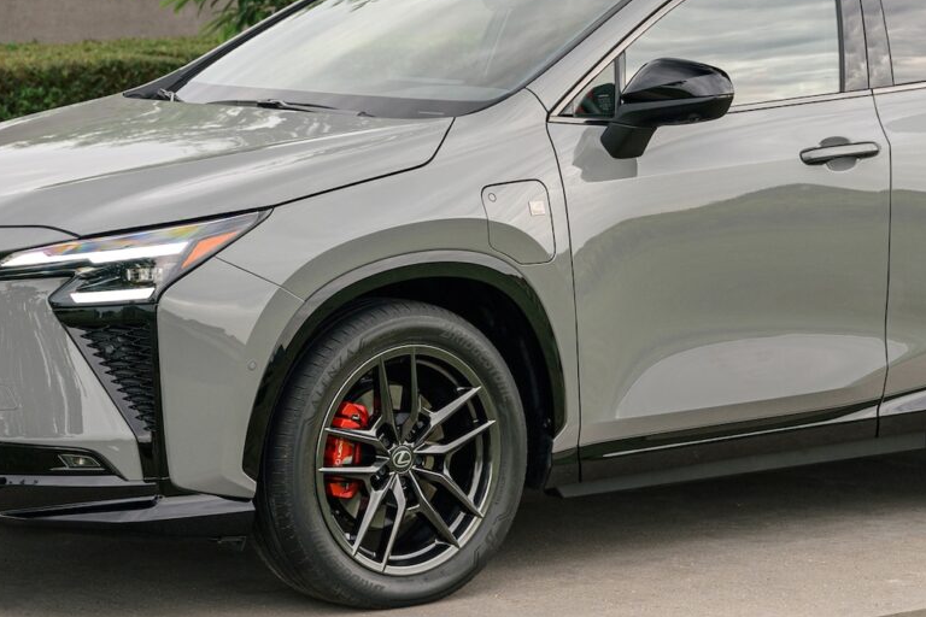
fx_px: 3858
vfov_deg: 9.1
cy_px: 40
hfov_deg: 13.7
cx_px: 506
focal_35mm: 150
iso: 200
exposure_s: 1/160
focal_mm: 60
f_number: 4
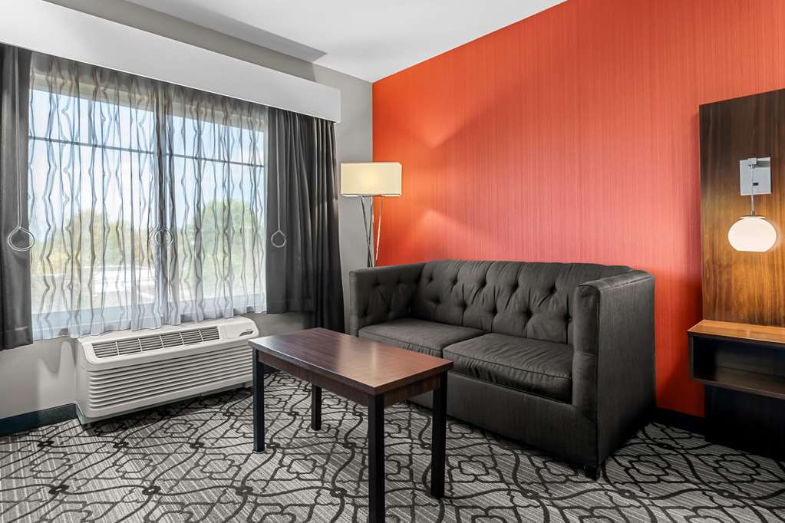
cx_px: 392
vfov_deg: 67.4
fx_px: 392
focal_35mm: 18
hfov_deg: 90.0
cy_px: 262
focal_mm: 12
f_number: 8
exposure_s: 1/3
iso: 400
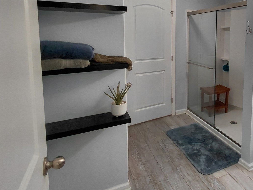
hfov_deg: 65.8
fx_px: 183
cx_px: 185
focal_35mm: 25
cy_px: 51
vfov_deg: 52.8
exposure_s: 1/60
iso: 125
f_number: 2.2
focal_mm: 1.64
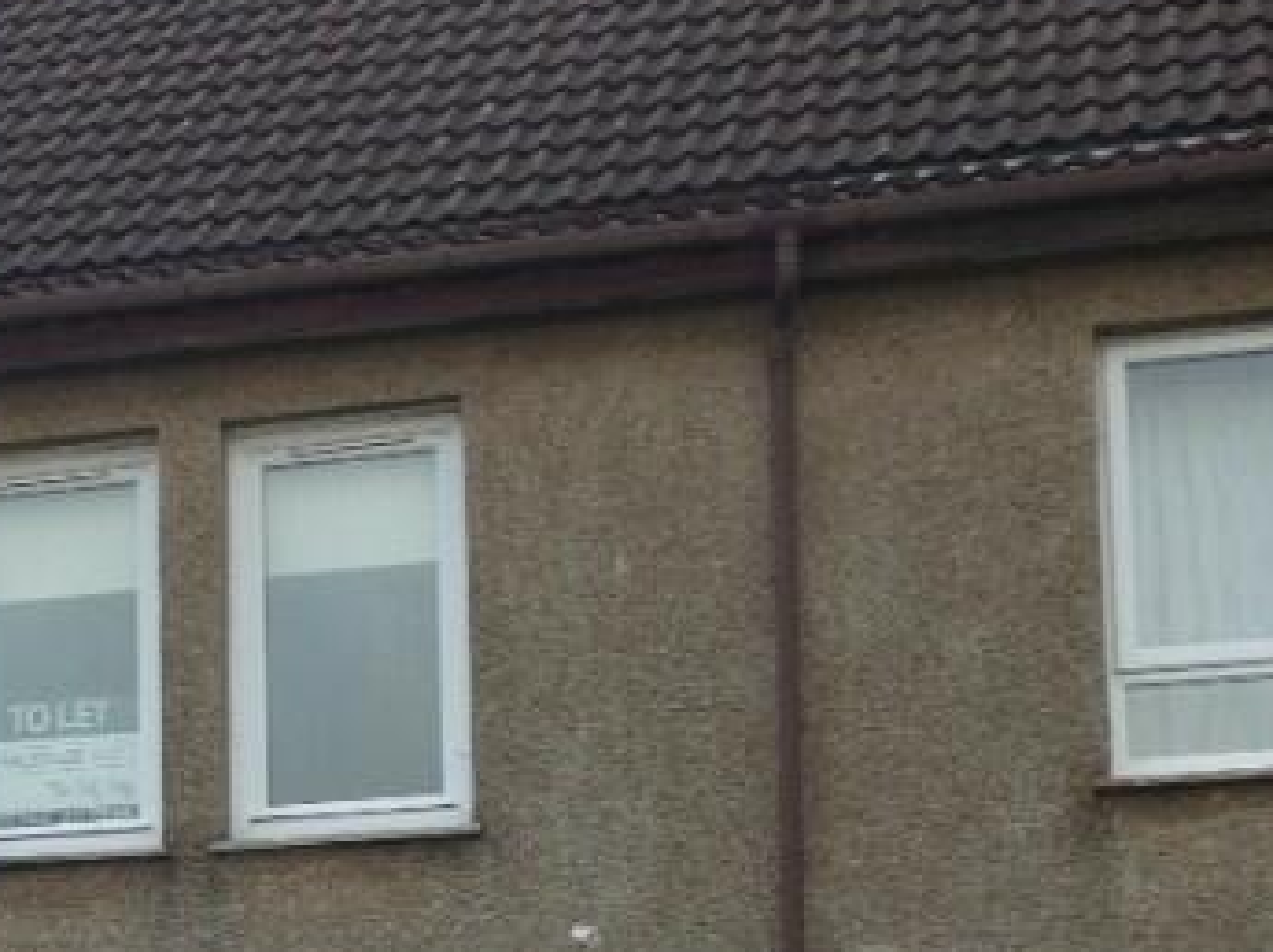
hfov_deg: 17.8
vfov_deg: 13.8
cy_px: 1125
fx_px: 3821
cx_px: -347
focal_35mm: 104
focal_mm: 6.2
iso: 125
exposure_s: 1/60
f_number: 3.4
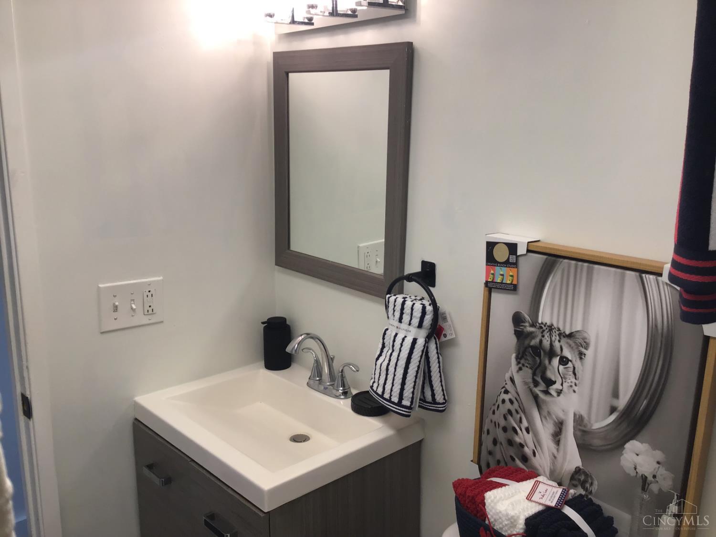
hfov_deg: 58.4
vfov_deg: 45.4
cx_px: 358
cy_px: 268
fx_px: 641
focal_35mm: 31
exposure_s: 1/60
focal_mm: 3.3
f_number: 2.4
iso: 32
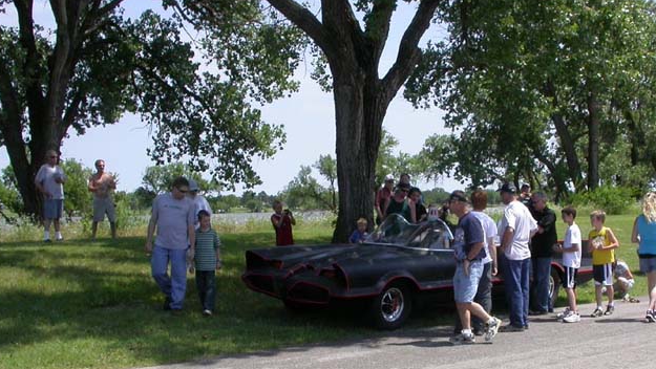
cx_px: 404
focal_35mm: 53
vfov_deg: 22.5
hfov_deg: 38.9
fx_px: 922
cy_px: 255
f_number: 6.7
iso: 100
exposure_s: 1/309
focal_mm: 7.85
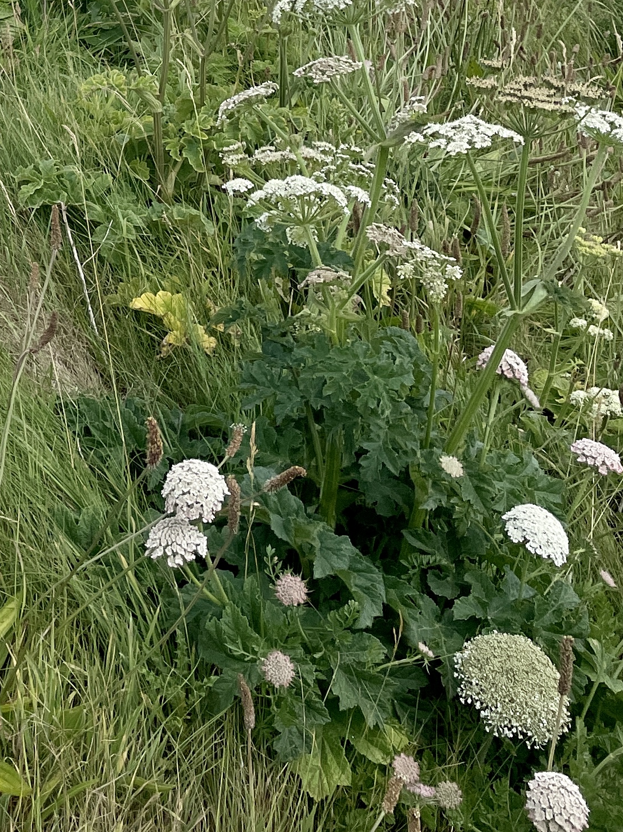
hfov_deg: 19.0
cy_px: -267
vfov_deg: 23.9
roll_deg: +0.4
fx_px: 1704
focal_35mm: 71
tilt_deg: -2.7
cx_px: -217
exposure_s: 1/3401
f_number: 1.6
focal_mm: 4.2
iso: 32
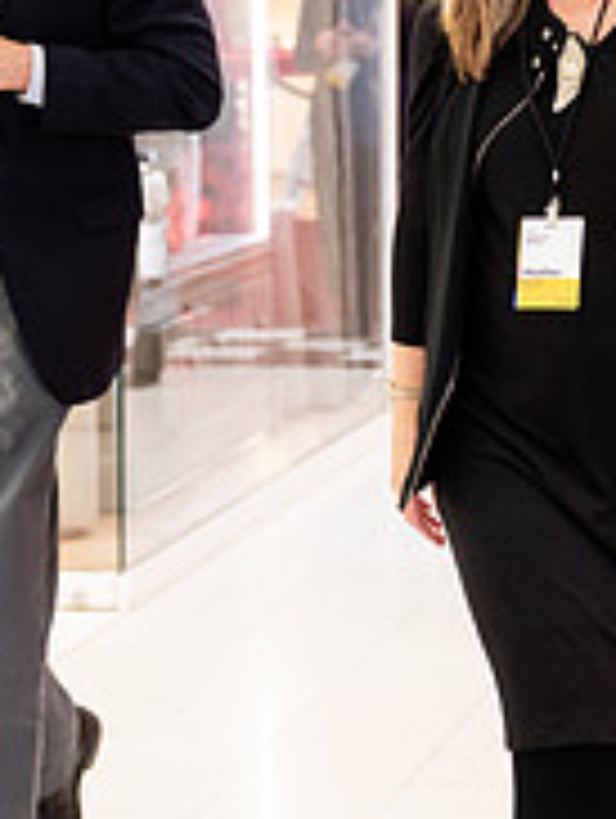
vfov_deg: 13.5
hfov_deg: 10.2
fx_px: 3432
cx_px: 479
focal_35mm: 145
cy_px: 195
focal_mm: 46
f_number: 3.2
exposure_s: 1/160
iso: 1600
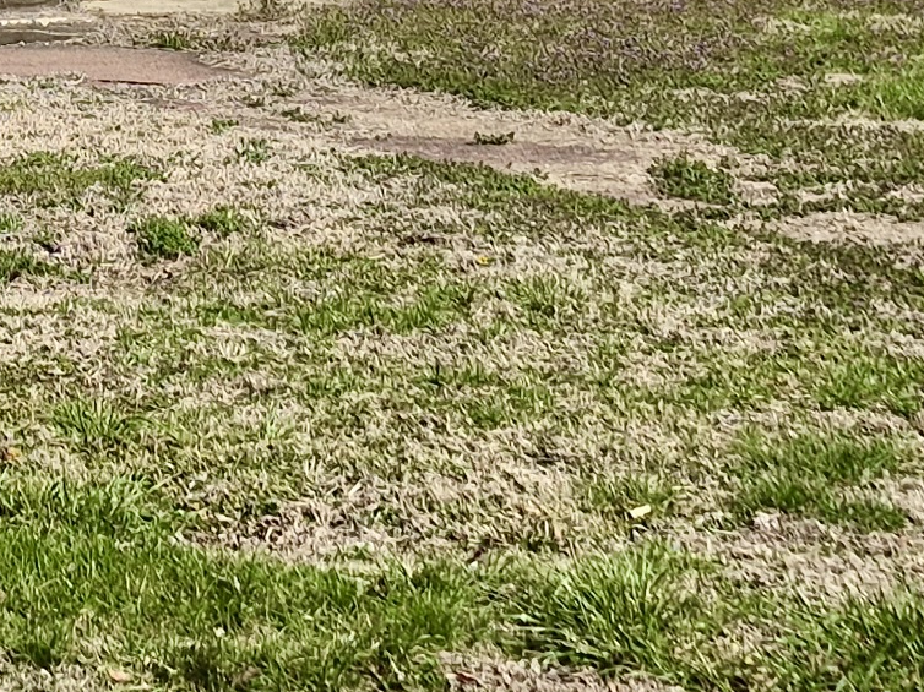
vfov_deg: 11.4
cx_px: -274
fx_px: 3255
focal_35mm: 122
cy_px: -513
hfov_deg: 15.4
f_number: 1.8
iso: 25
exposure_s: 1/3112
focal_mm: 5.4
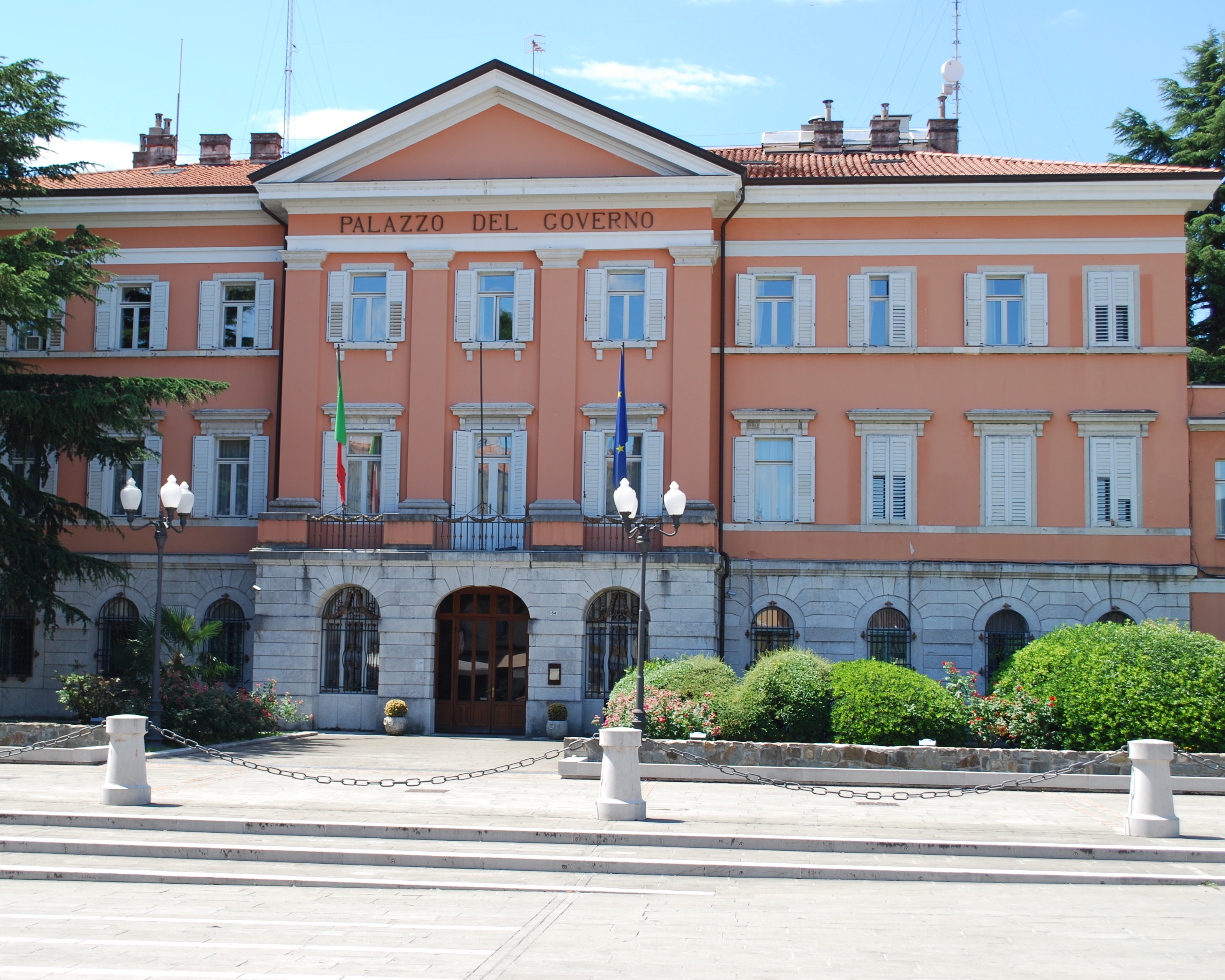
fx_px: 1797
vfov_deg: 30.5
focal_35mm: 50
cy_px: 488
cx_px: 508
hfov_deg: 37.5
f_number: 6.3
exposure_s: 1/160
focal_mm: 29
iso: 100
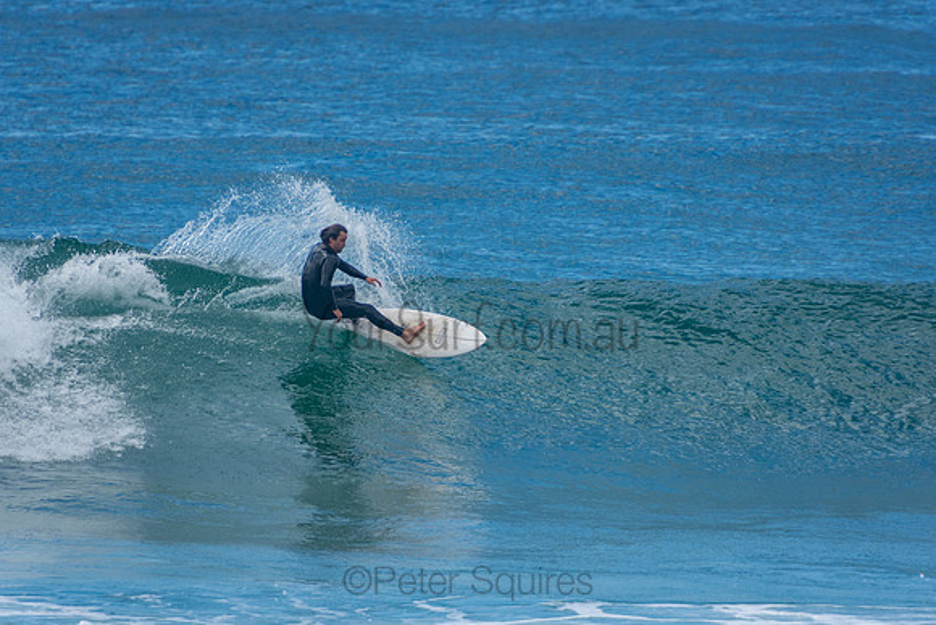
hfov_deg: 3.4
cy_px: 312
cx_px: 468
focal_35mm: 600
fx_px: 15603
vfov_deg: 2.3
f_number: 5.6
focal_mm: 400
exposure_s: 1/1250
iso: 250
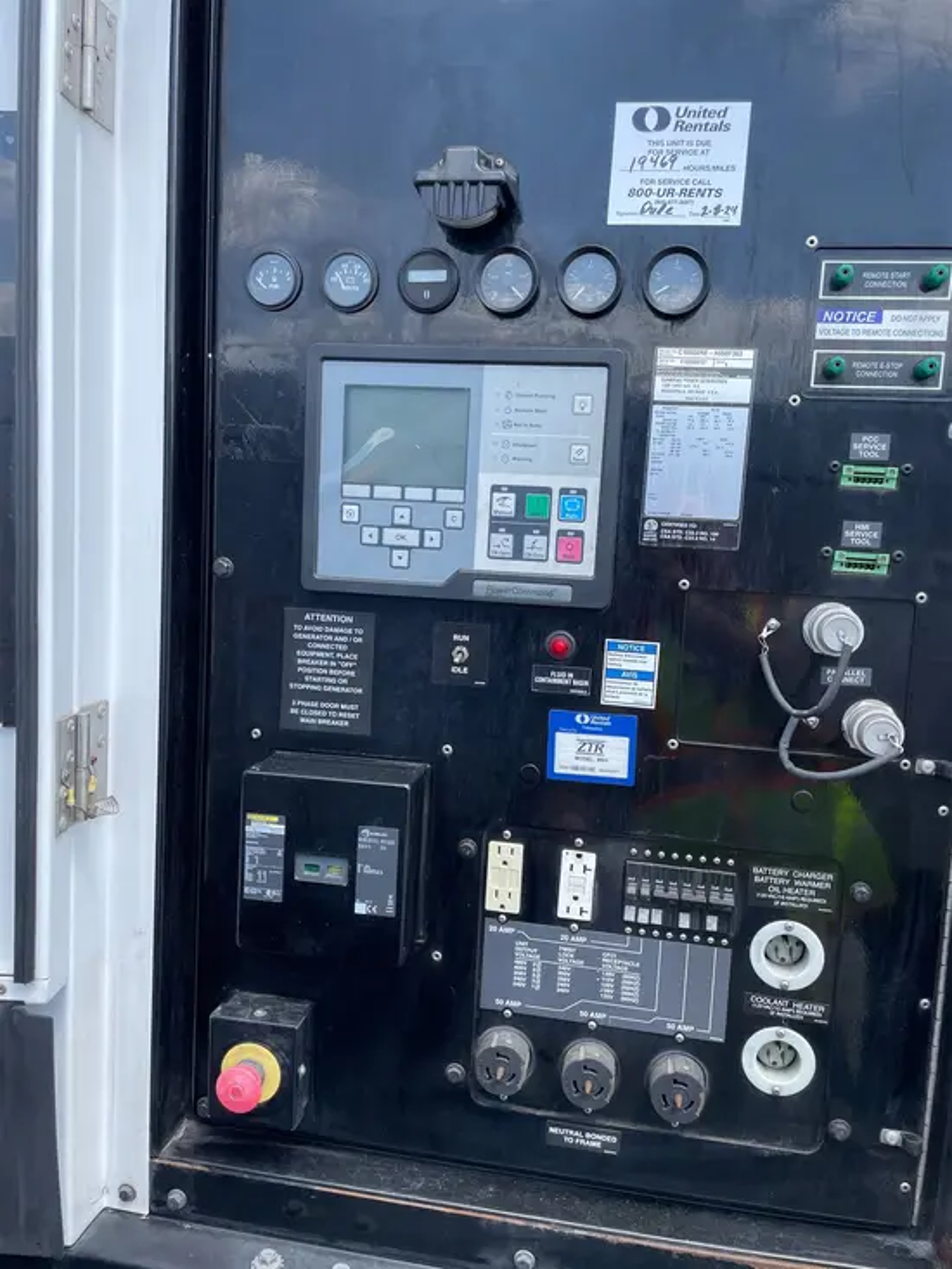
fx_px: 953
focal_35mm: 26
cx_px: 476
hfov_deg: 53.1
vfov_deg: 67.3
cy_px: 634
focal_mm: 4.2
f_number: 1.6
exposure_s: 1/842
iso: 32
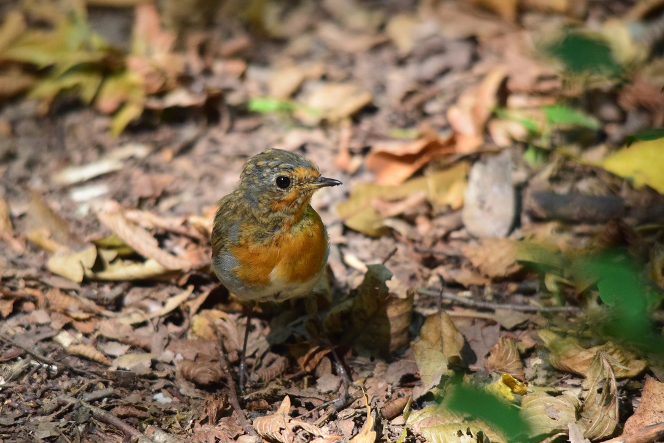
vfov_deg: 2.4
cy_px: 222
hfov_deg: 3.6
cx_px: 332
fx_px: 10513
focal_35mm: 570
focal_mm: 380
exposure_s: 1/350
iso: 2000
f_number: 6.3
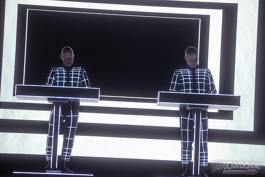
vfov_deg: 8.6
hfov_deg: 12.8
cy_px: 79
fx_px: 1177
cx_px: 143
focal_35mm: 160
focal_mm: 145
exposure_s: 1/320
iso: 2500
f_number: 3.2
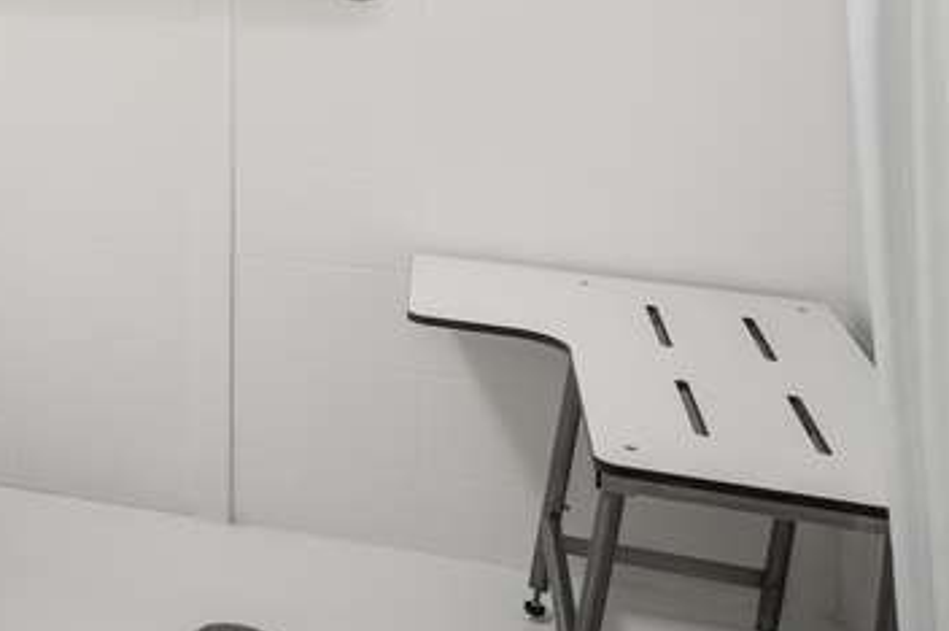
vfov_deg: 20.0
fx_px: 1686
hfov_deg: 26.2
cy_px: -100
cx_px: -319
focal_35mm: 64
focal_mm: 22
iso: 400
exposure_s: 1/250
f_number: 11
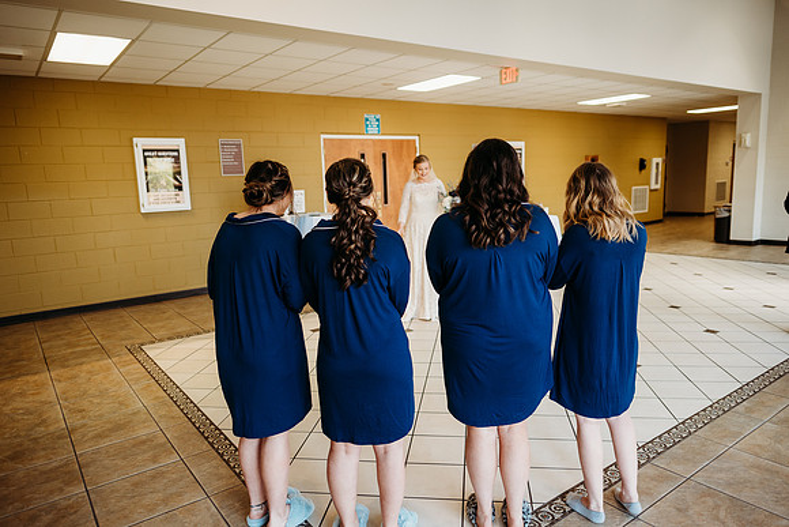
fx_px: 526
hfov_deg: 73.7
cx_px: 394
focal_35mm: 24
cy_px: 264
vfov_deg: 53.2
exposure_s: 1/160
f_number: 1.8
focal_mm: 24
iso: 400
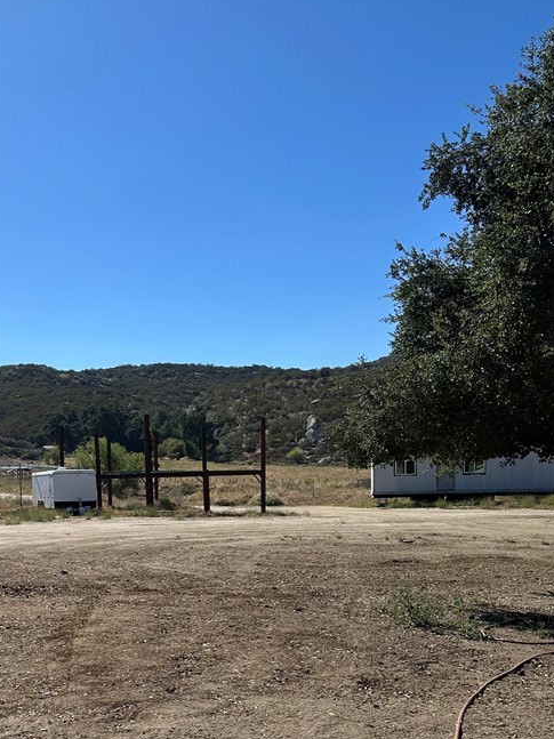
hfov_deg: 37.2
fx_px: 811
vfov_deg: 47.6
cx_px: 175
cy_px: 533
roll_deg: +2.3
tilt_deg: -3.2
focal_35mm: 38
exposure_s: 1/5848
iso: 80
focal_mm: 6.86
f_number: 1.78
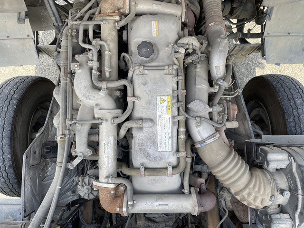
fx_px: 228
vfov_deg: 53.1
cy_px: 114
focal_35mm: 26
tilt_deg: -85.9
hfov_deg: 67.3
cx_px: 152
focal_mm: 4.2
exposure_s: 1/530
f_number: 1.6
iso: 32
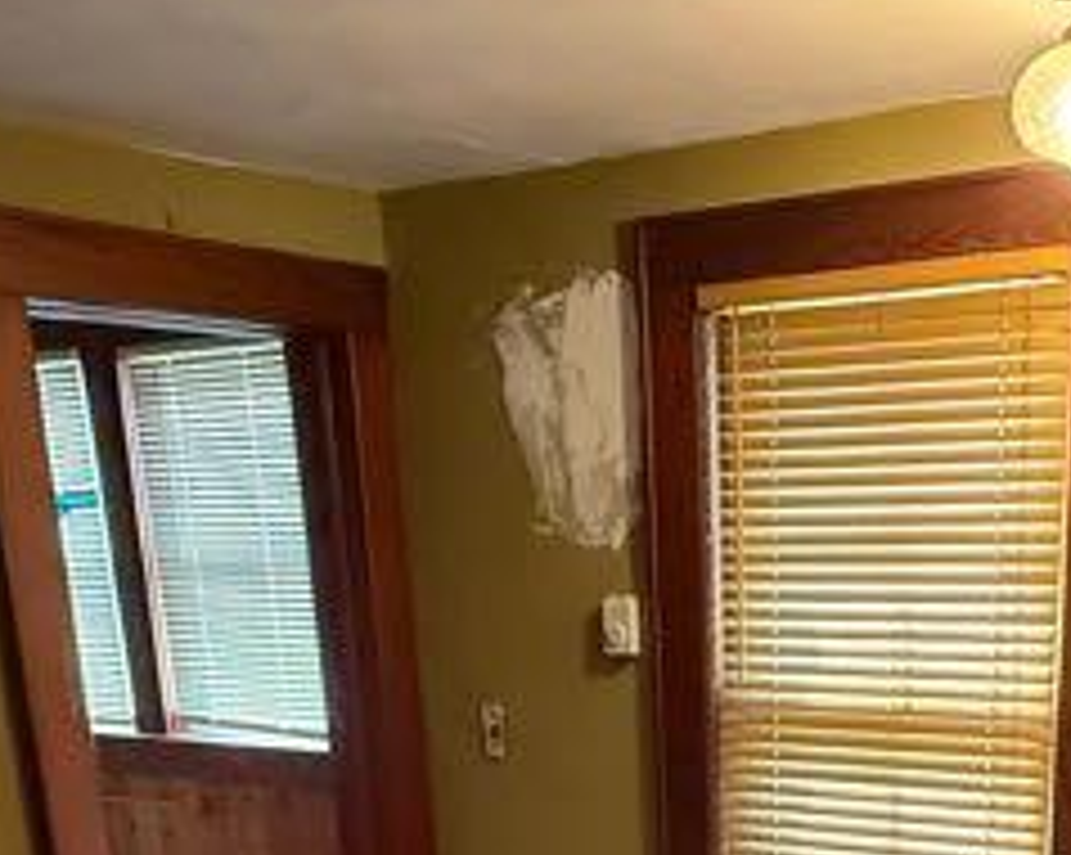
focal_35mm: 48
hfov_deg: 37.7
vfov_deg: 27.2
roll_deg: +0.0
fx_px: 1520
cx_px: 824
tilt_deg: -18.4
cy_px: 1060
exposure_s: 1/60
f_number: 2.2
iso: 1250
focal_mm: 2.22
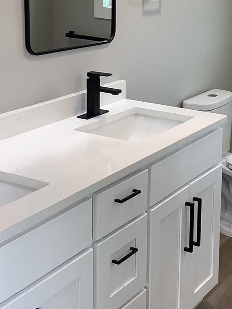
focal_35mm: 69
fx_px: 616
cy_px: 74
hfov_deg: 20.9
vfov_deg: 27.7
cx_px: 205
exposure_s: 1/120
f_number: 2.4
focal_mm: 3.3
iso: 80
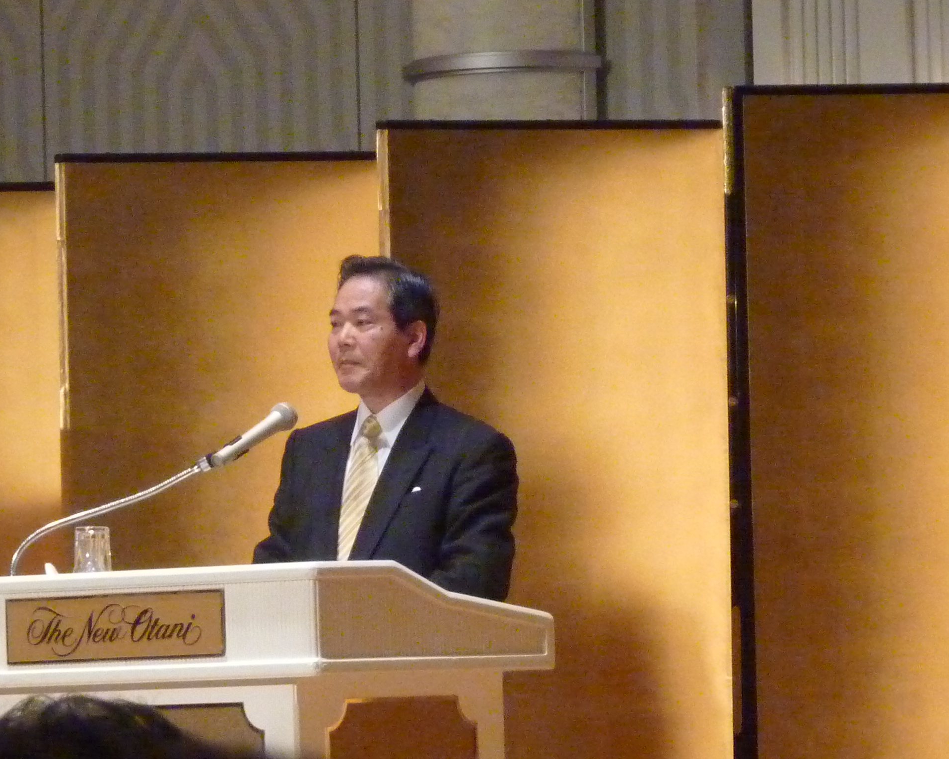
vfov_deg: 5.2
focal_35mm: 297
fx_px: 8340
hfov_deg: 6.5
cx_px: 449
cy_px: 379
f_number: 4.5
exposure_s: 1/80
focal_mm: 25.9
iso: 800
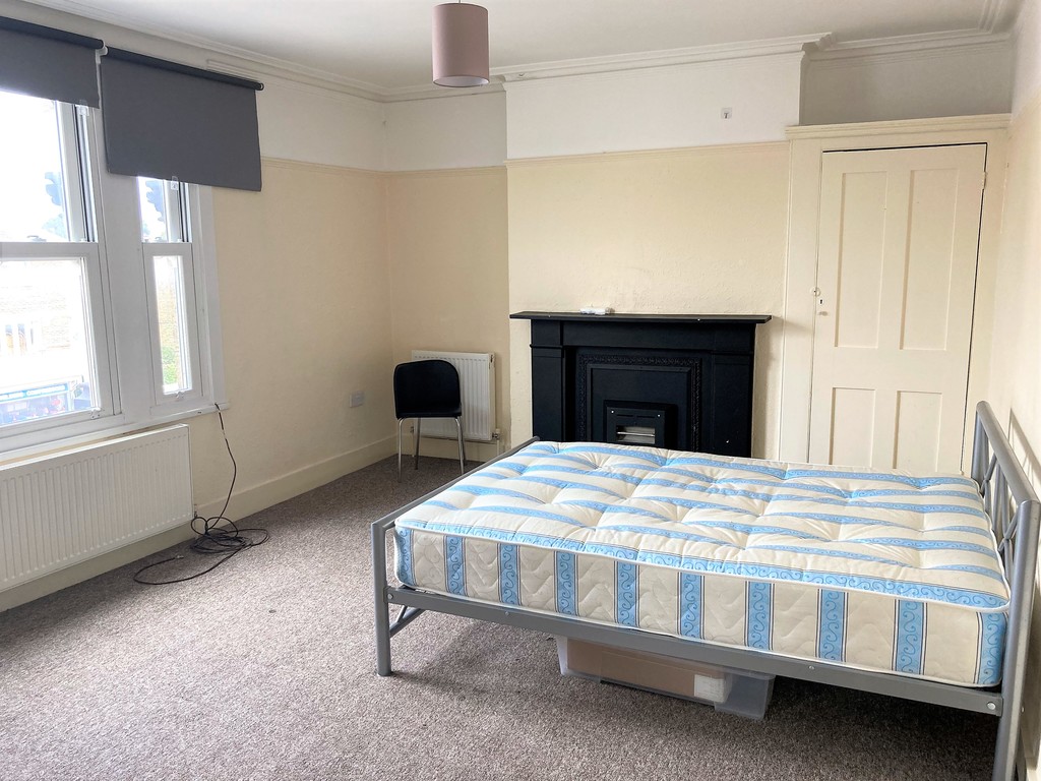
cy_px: 390
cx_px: 520
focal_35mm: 28
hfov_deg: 63.4
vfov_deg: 49.7
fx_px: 842
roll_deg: +0.2
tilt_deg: -8.9
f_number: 1.8
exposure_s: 1/60
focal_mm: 3.99
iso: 100
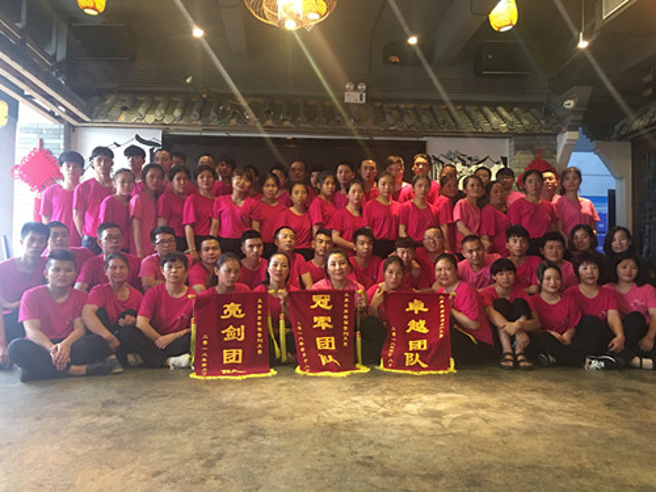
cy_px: 246
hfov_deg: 61.7
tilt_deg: +2.0
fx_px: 550
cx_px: 328
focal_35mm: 29
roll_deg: -0.5
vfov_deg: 48.2
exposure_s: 1/8
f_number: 2.2
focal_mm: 4.15
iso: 100
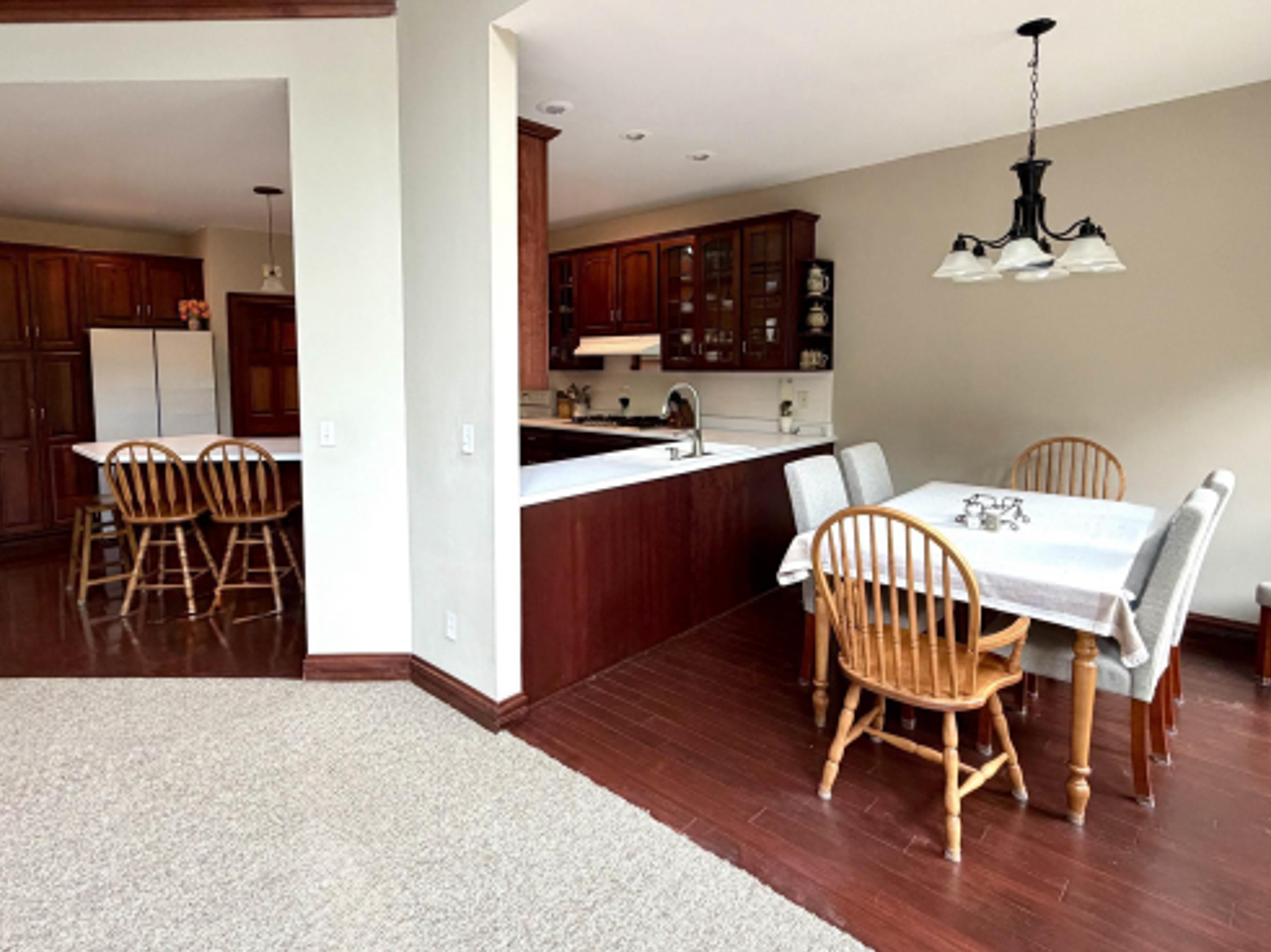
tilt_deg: -4.6
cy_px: 414
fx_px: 697
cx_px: 586
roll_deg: +1.1
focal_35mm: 19
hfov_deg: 84.5
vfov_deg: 68.4
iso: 320
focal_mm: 2.22
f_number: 2.2
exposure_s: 1/120
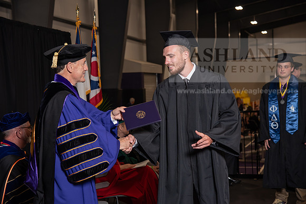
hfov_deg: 28.8
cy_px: 102
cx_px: 153
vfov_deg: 19.5
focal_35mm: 70
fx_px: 595
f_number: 5
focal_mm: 70
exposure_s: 1/200
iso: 1000
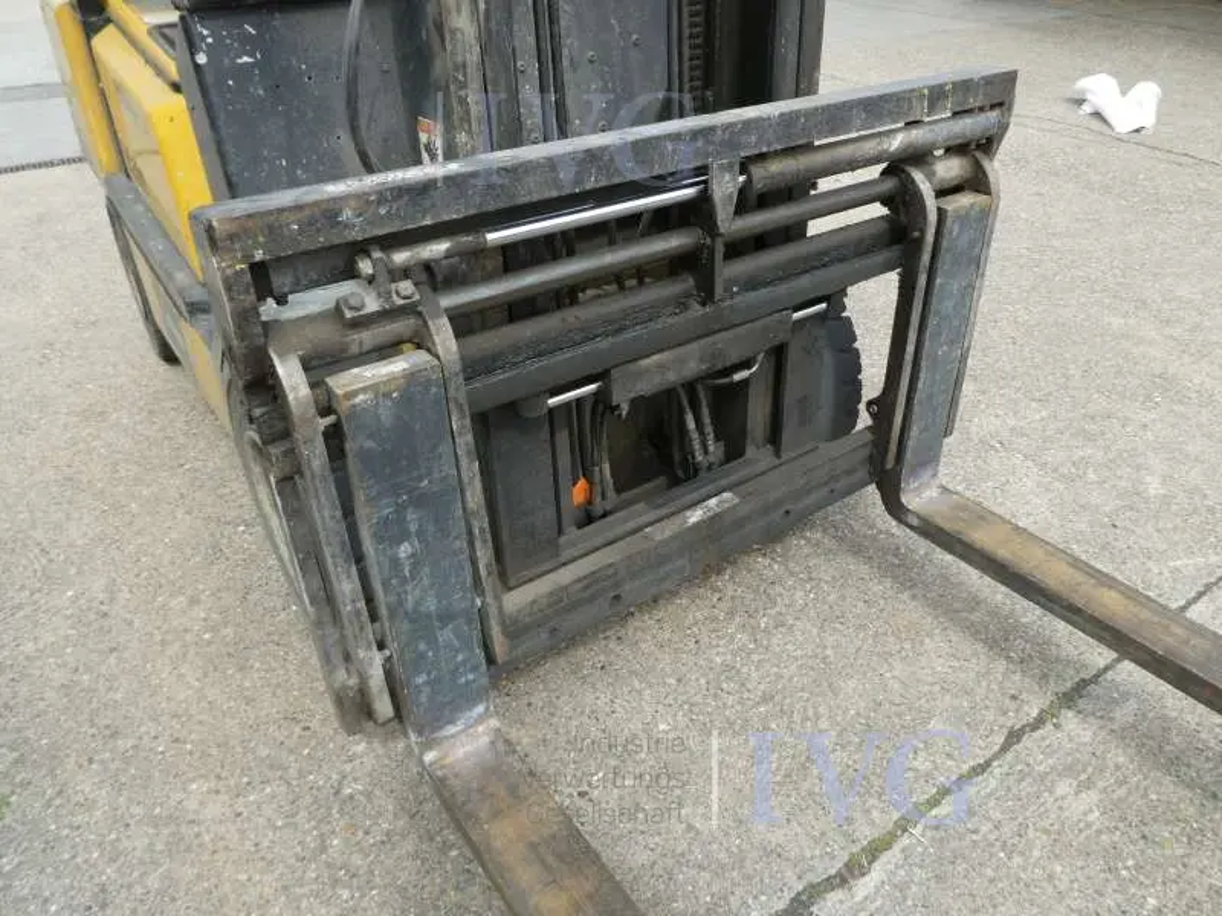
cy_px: 458
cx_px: 611
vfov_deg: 56.8
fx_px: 847
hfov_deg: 71.6
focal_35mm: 24
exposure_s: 1/500
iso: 80
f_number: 3.3
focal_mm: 4.3
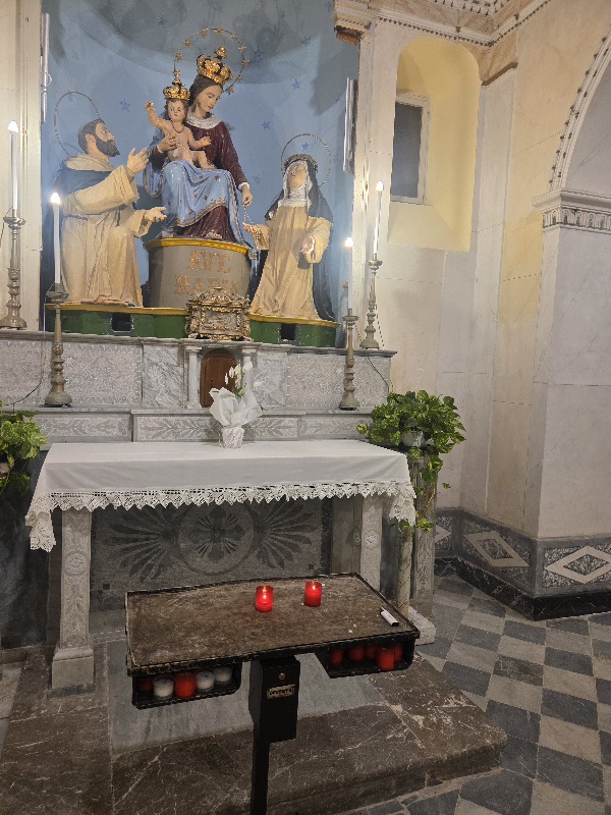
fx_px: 541
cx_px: 306
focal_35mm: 23
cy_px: 408
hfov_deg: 58.9
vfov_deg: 73.9
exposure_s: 1/101
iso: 200
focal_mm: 5.4
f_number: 1.8
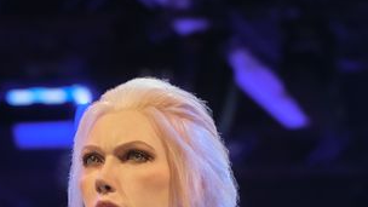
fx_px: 2693
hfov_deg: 7.8
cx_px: 407
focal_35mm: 276
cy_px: 383
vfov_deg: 4.4
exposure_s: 1/60
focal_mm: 39.3
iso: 3200
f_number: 4
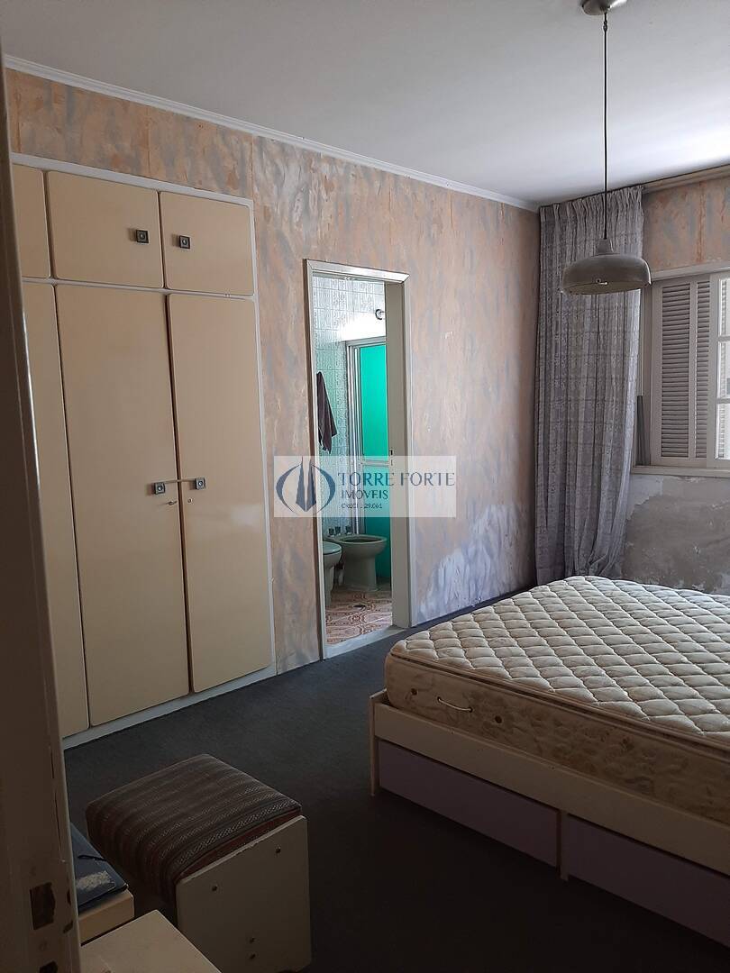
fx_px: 759
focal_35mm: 27
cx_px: 365
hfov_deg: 51.4
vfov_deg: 65.3
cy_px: 486
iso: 200
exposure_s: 1/24
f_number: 1.7
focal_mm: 3.93
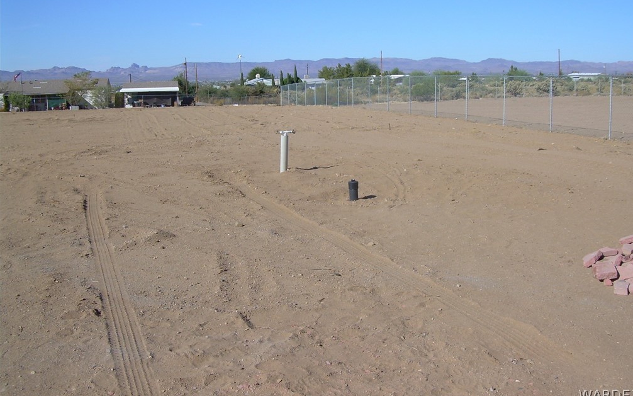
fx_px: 707
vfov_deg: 31.2
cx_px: 322
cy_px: 164
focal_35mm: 41
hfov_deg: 48.2
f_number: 4.6
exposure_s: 1/594
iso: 50
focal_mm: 6.3
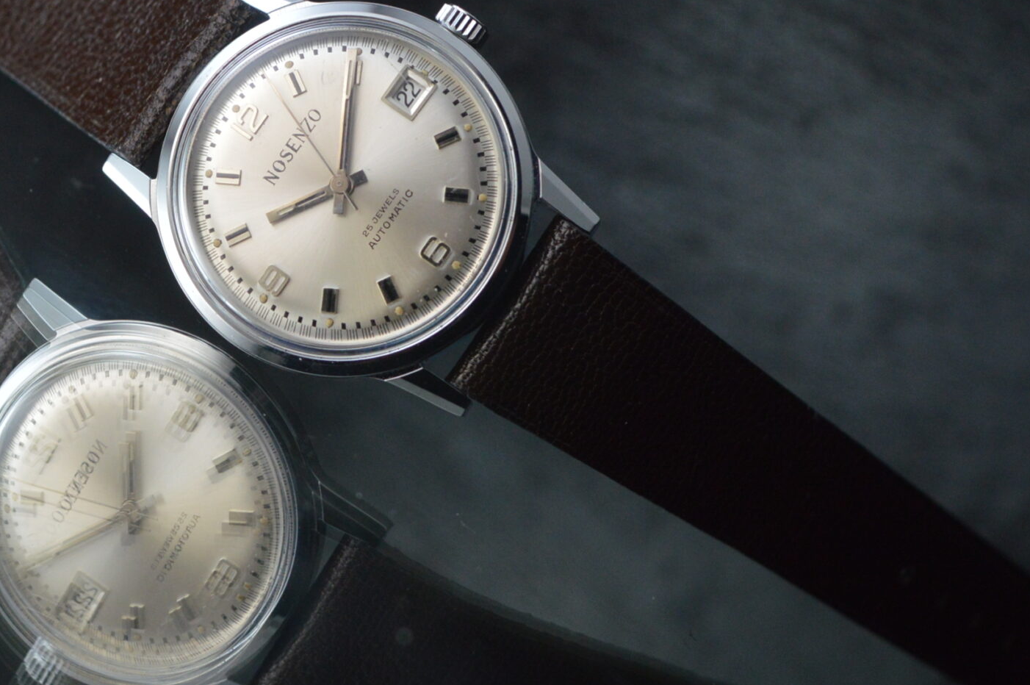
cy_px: 251
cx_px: 375
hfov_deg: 16.3
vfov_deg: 10.9
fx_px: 3602
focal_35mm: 126
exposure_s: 1/160
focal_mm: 46
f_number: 6.3
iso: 800
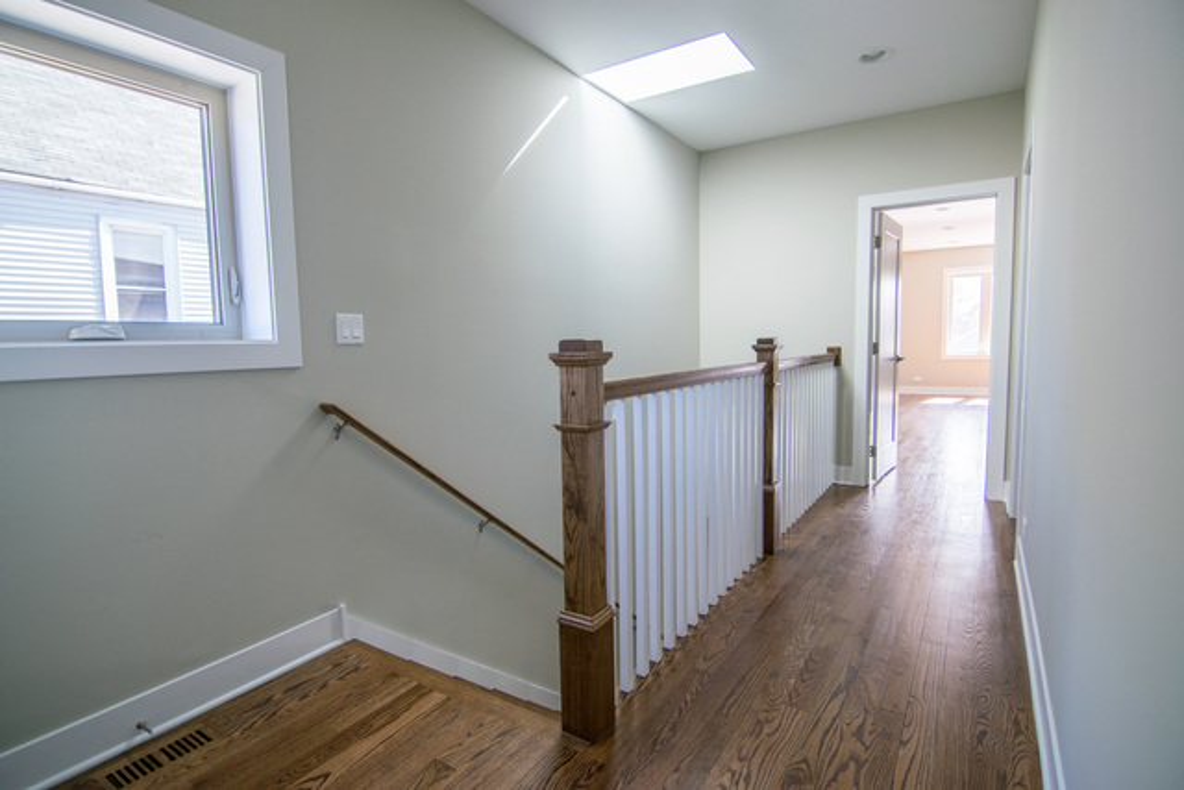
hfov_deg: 90.0
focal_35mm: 18
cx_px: 592
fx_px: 592
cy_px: 395
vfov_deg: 67.4
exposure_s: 1/125
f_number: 2.8
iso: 200
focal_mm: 12
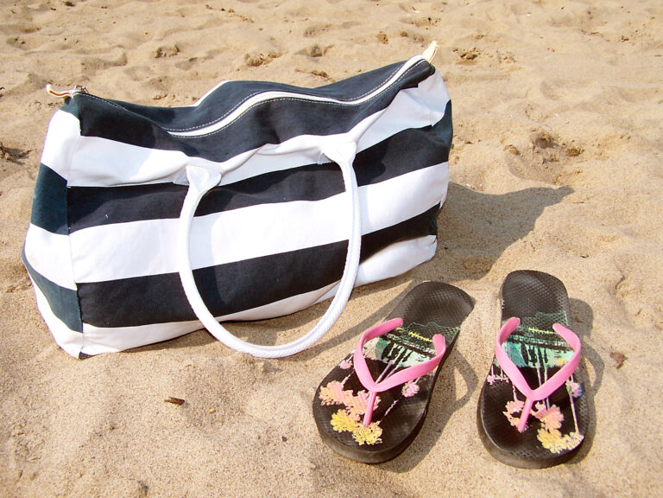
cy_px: 249
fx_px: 728
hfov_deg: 49.0
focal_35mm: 38
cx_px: 332
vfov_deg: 37.7
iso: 80
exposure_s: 1/800
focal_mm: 6.3
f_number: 4
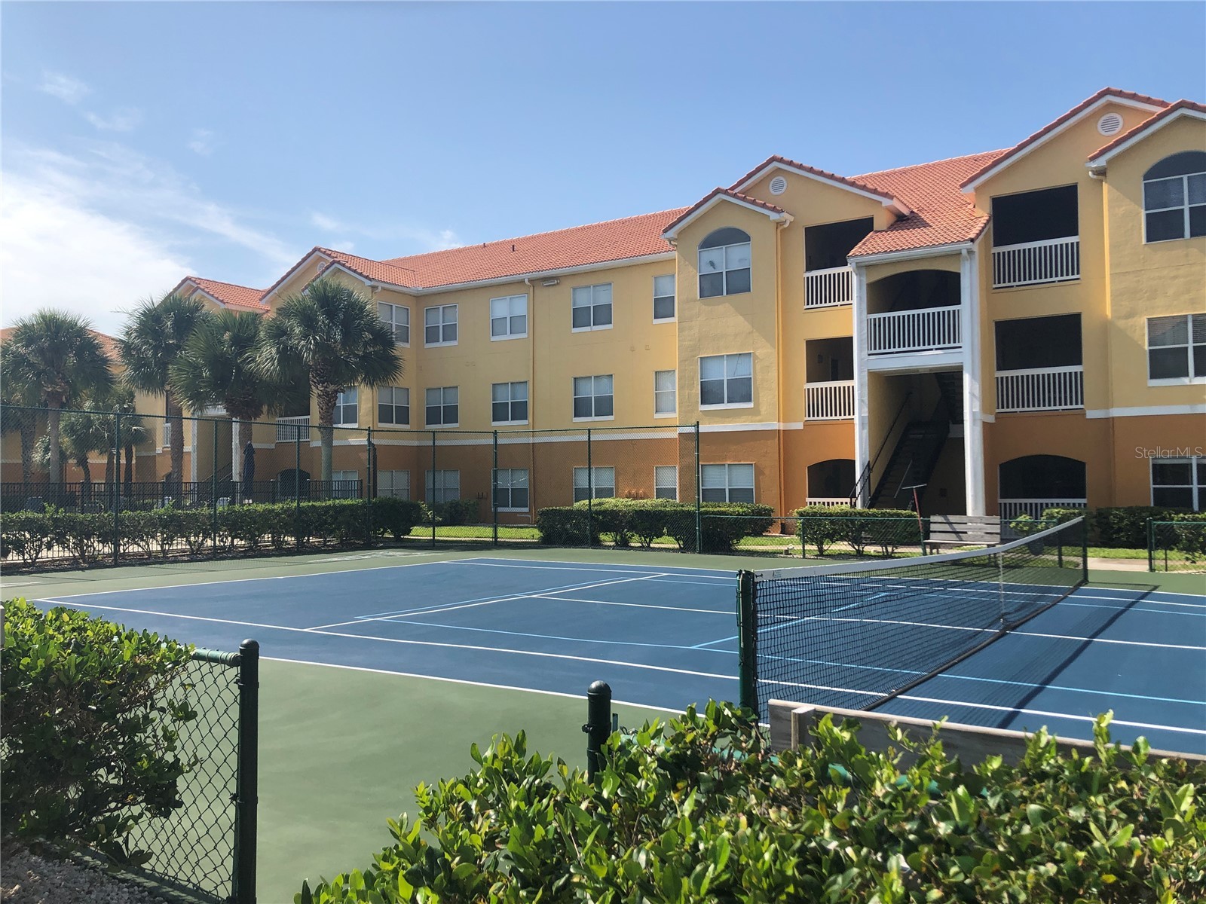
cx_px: 603
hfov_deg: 63.4
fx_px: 976
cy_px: 452
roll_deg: +0.9
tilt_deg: +0.3
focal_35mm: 28
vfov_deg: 49.7
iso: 20
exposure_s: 1/2000
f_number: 1.8
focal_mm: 3.99
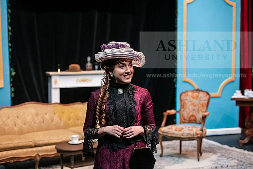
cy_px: 84
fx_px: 527
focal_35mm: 75
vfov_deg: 18.2
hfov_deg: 27.0
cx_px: 126
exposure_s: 1/200
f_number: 3.2
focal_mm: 75
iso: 3200
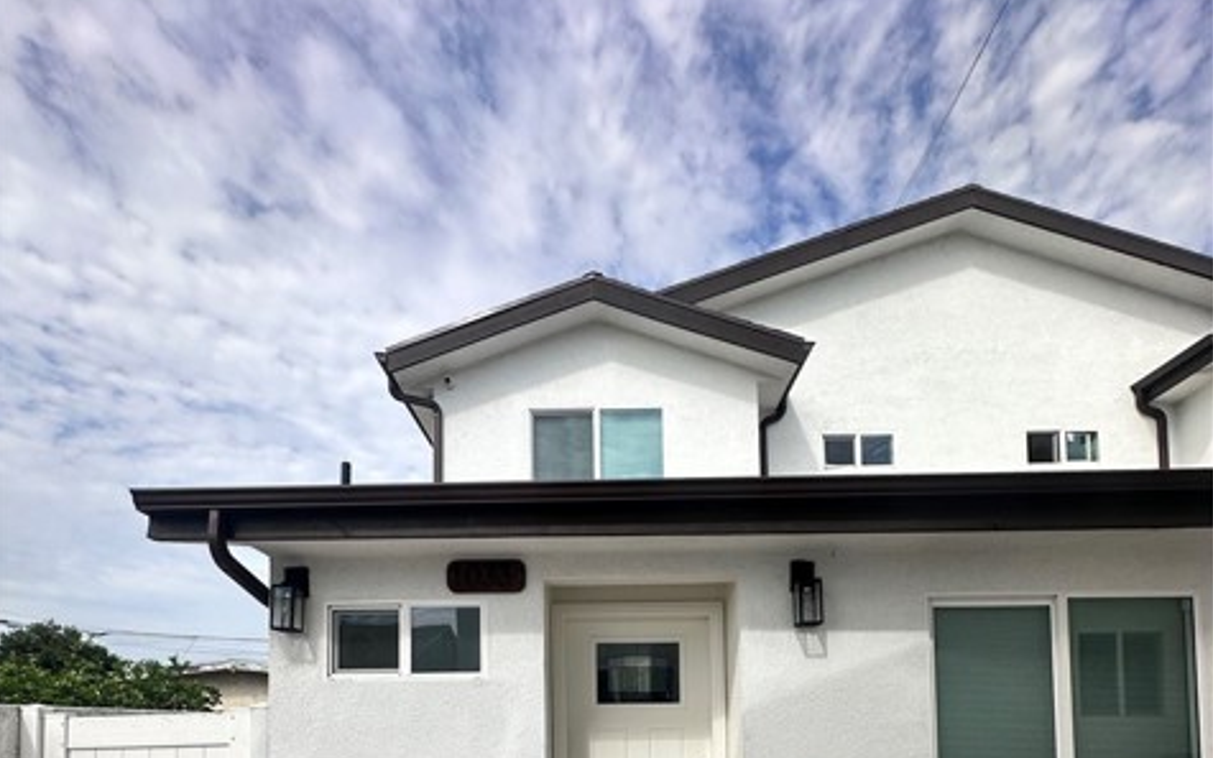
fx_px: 661
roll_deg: -0.1
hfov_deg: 85.1
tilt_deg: +1.5
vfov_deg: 51.3
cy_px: 707
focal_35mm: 20
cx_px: 603
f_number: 2.2
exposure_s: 1/1511
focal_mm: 2.22
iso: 50
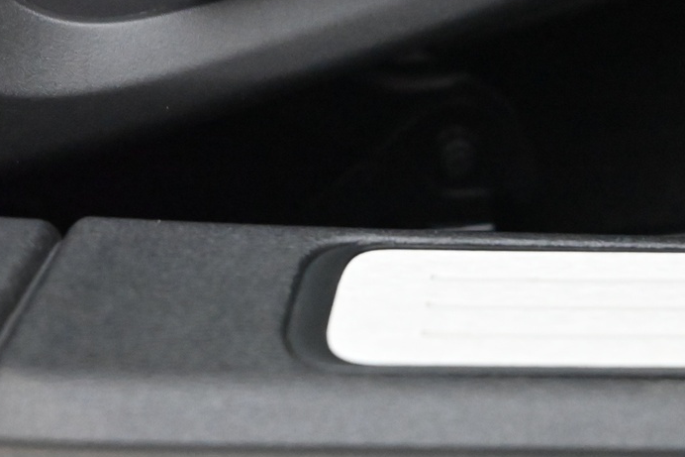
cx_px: 410
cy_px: -43
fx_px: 1826
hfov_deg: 21.2
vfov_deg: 13.9
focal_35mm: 96
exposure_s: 1/60
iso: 12800
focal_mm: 41
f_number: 5.6
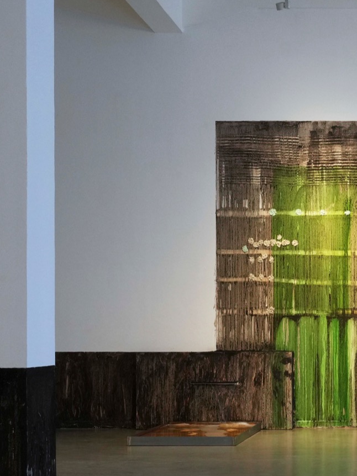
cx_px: 427
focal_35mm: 81
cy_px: 330
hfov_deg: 17.4
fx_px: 1114
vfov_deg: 24.0
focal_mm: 33
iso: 1600
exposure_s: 1/3.33
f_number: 18
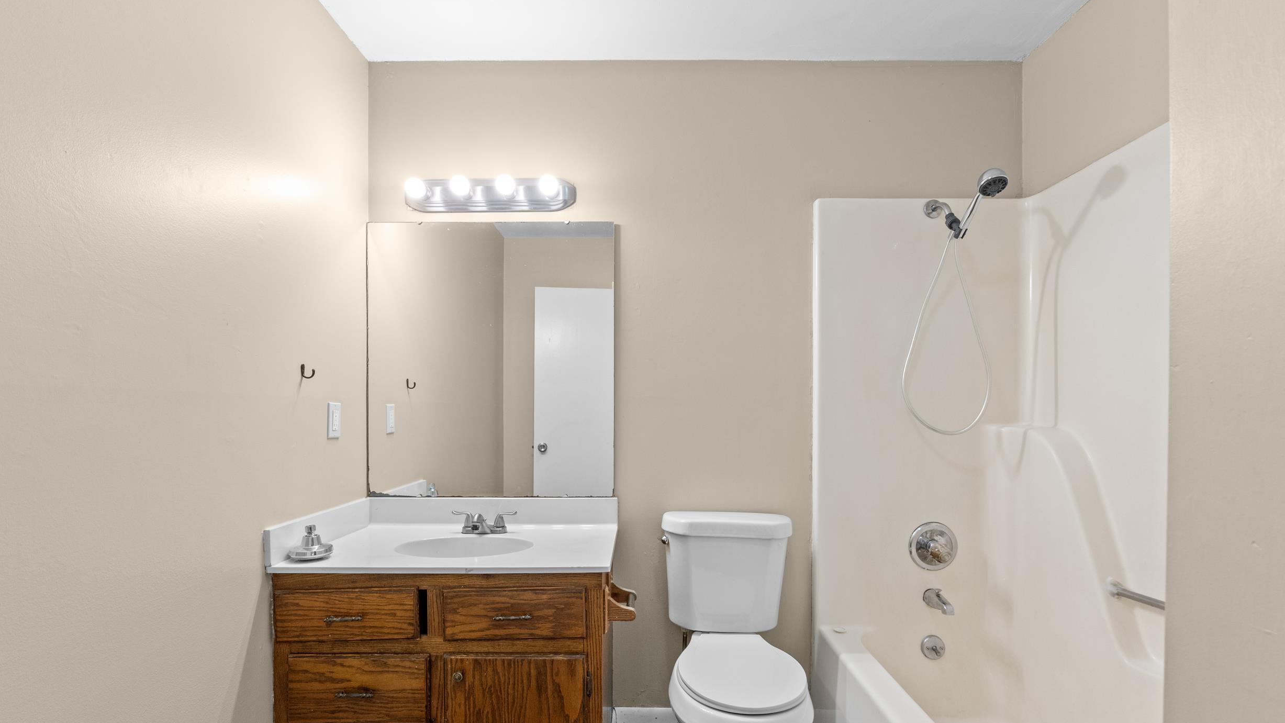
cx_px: 638
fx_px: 567
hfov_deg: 97.1
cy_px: 417
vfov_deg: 64.7
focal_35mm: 17
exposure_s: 1/6
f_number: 7.1
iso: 400
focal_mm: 10.4
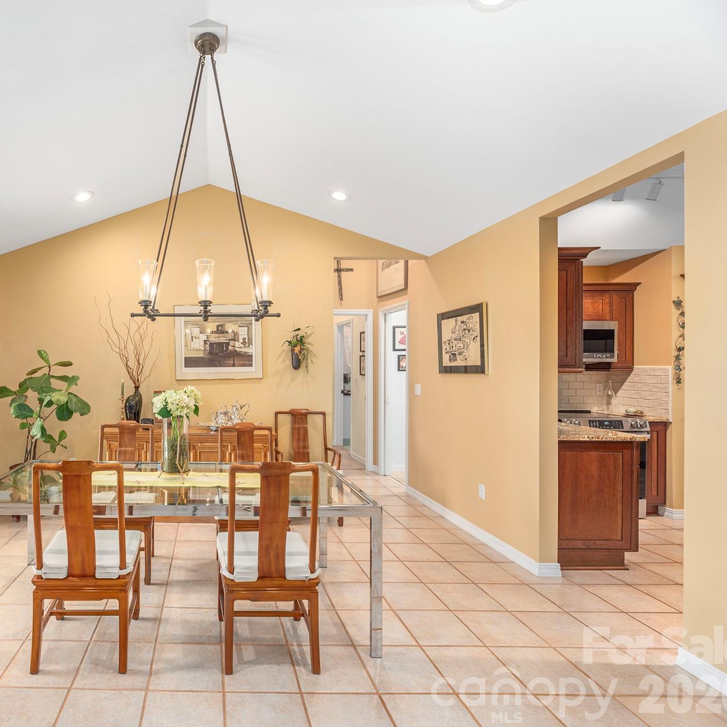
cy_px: 365
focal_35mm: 18
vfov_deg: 80.7
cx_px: 205
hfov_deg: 76.3
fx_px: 428
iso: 320
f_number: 8
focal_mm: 14
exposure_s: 1/80
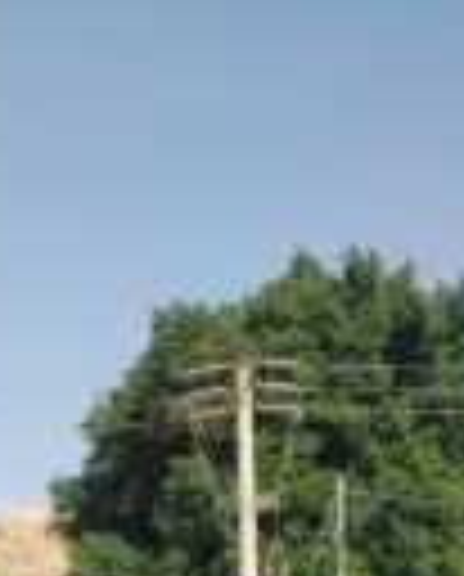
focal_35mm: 79
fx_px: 1351
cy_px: 891
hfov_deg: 18.4
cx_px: -108
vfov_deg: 20.3
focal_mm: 3.62
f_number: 1.8
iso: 101
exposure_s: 1/1404
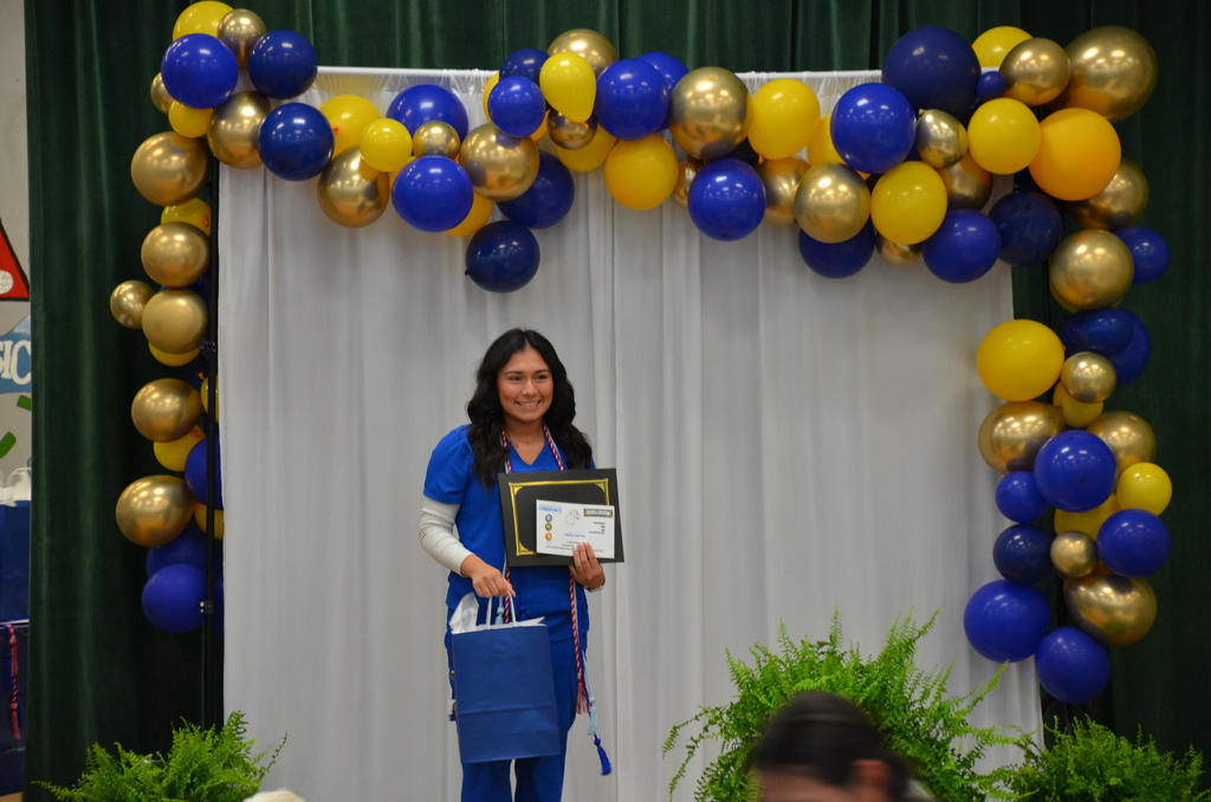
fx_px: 5639
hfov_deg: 12.3
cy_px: 401
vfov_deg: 8.1
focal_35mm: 168
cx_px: 606
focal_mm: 112
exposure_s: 1/30
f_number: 5.6
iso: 800
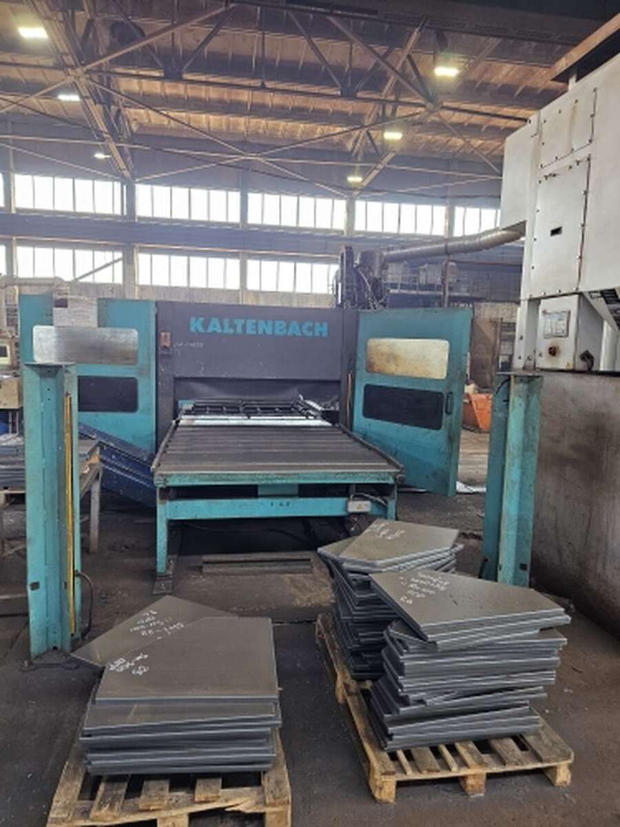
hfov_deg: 58.9
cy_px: 414
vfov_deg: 73.9
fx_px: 549
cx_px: 310
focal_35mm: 23
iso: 320
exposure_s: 1/100
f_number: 1.7
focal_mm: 6.3
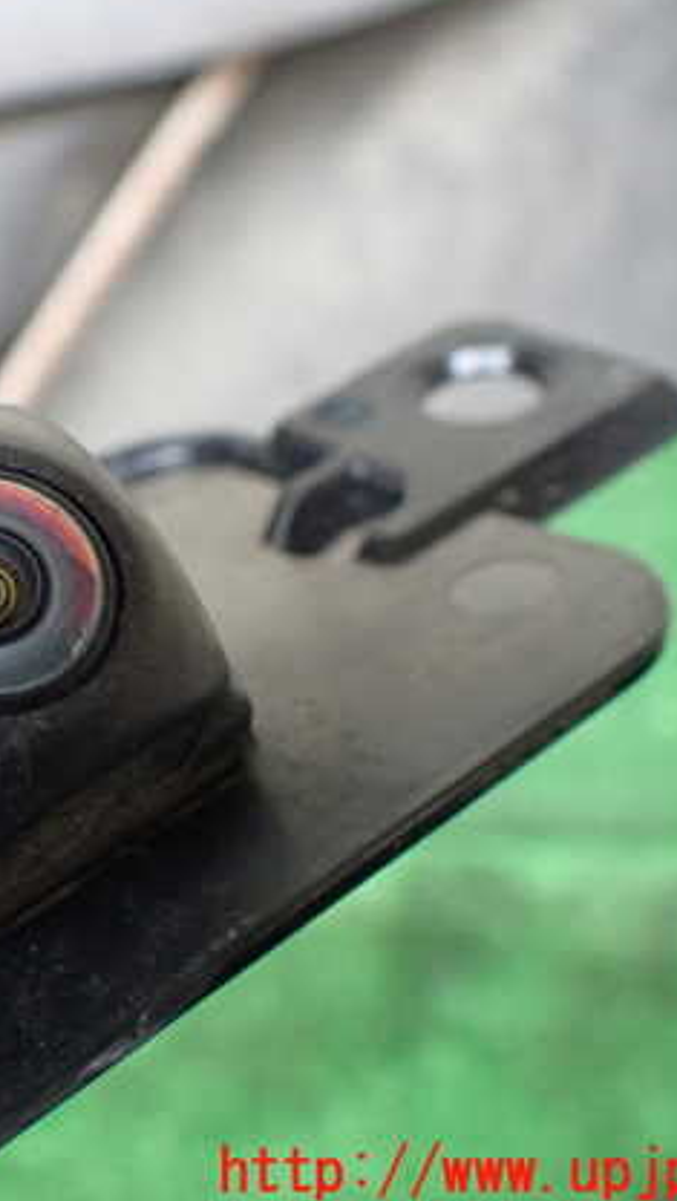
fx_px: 1498
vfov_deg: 43.7
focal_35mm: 47
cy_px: 562
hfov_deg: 24.4
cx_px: 6
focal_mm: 5.4
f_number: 2.3
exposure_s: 1/100
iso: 800
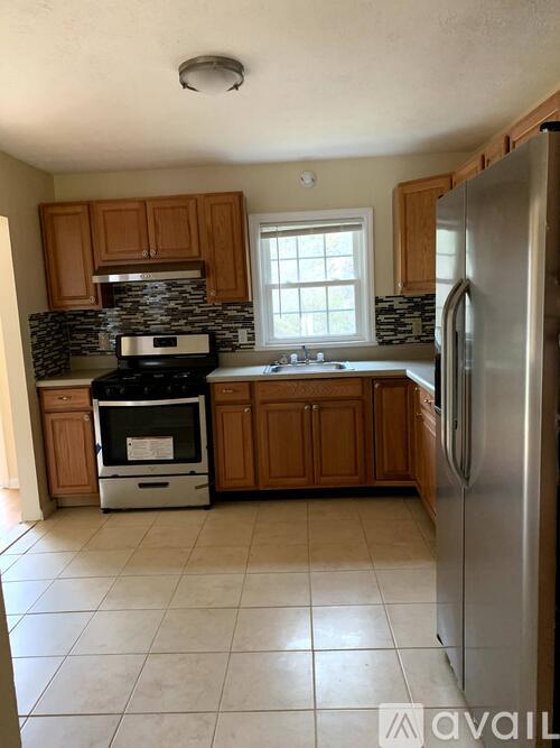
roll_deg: +3.9
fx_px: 561
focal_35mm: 26
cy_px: 374
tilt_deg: -5.7
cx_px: 280
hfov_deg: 53.0
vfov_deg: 67.3
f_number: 1.8
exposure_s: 1/40
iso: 400
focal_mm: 4.25
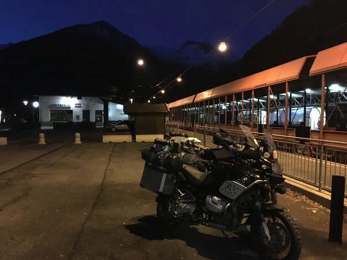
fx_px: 291
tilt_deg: -2.7
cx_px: 174
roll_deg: -0.7
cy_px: 130
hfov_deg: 61.7
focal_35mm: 29
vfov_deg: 48.2
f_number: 2.2
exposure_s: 1/17
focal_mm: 4.15
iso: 800
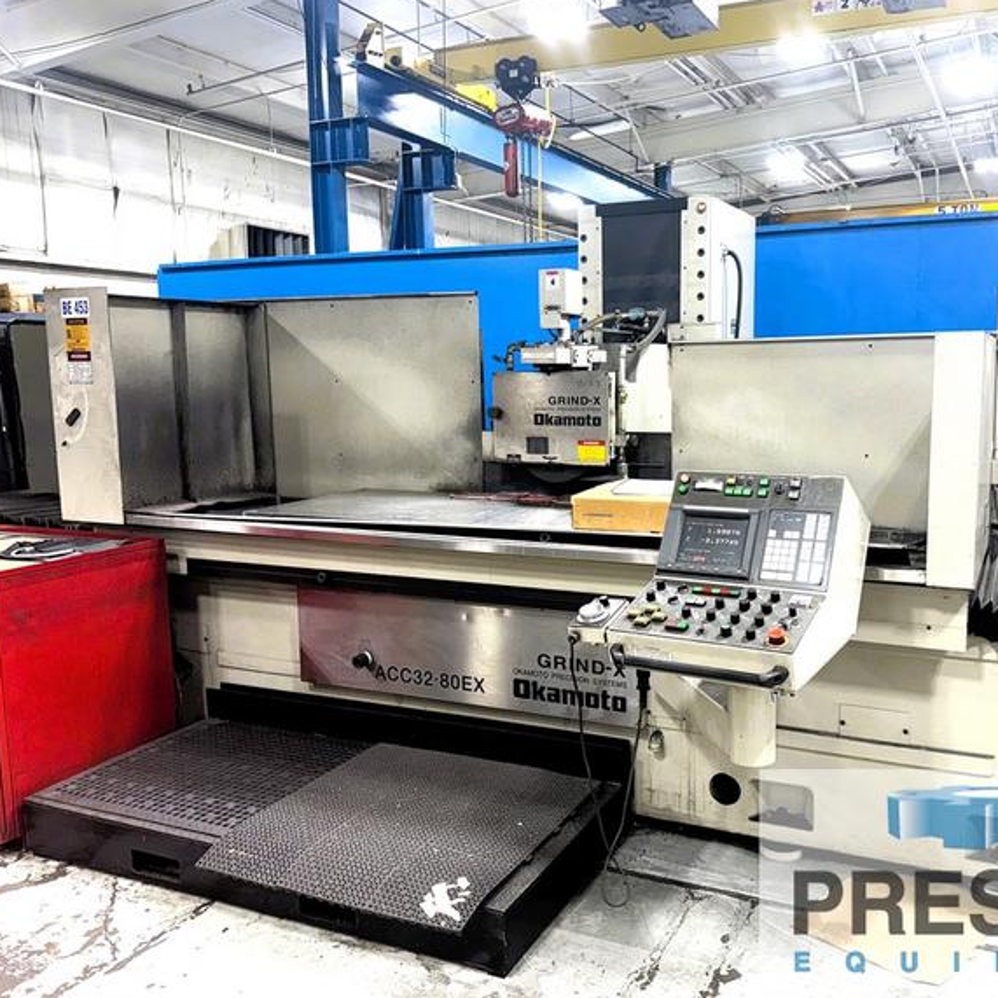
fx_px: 946
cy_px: 504
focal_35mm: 29
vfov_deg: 55.6
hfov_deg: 55.2
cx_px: 605
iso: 100
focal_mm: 6.76
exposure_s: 1/121
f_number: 1.78
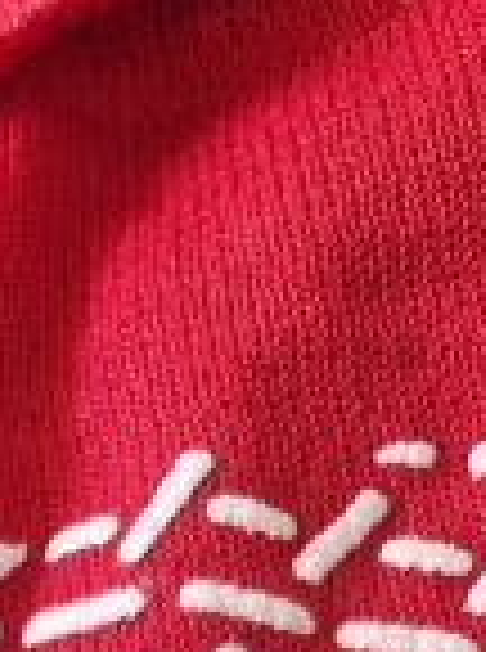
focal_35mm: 159
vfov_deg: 10.2
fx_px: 2990
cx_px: -220
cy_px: 1740
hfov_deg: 9.1
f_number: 1.8
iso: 320
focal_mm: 5.4
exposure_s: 1/100
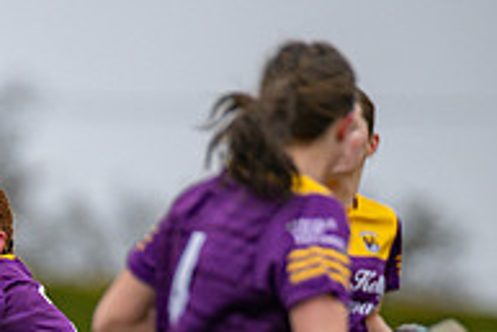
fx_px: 15335
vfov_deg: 1.2
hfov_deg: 1.9
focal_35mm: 1110
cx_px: -259
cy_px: 579
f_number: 2.8
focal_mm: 300
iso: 400
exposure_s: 1/1000
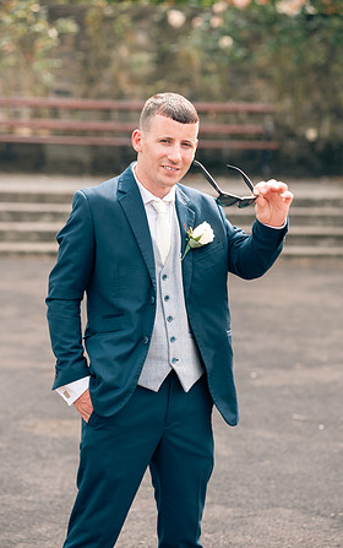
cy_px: 273
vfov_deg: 17.0
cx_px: 173
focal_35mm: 123
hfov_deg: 10.7
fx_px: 1837
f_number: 3.5
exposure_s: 1/250
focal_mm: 120
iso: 80
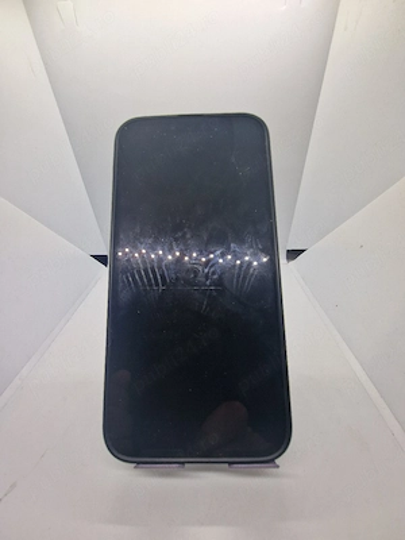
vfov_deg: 106.2
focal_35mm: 13
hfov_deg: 89.9
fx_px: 203
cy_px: 270
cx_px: 202
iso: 50
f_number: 2.2
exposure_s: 1/161
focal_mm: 2.2
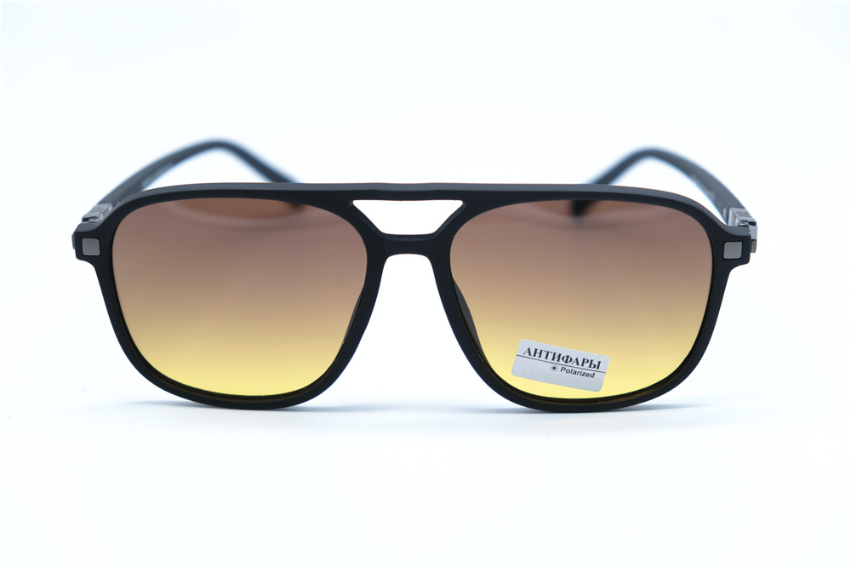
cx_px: 426
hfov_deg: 26.7
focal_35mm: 76
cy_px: 284
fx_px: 1796
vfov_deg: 17.9
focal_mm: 50.5
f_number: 4
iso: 160
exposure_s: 1/160
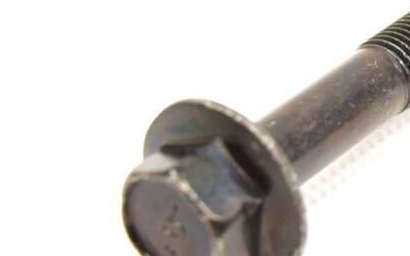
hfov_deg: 13.6
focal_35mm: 152
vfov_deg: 8.6
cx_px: 410
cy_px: 75
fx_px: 1696
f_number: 5.6
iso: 400
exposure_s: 1/125
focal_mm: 27
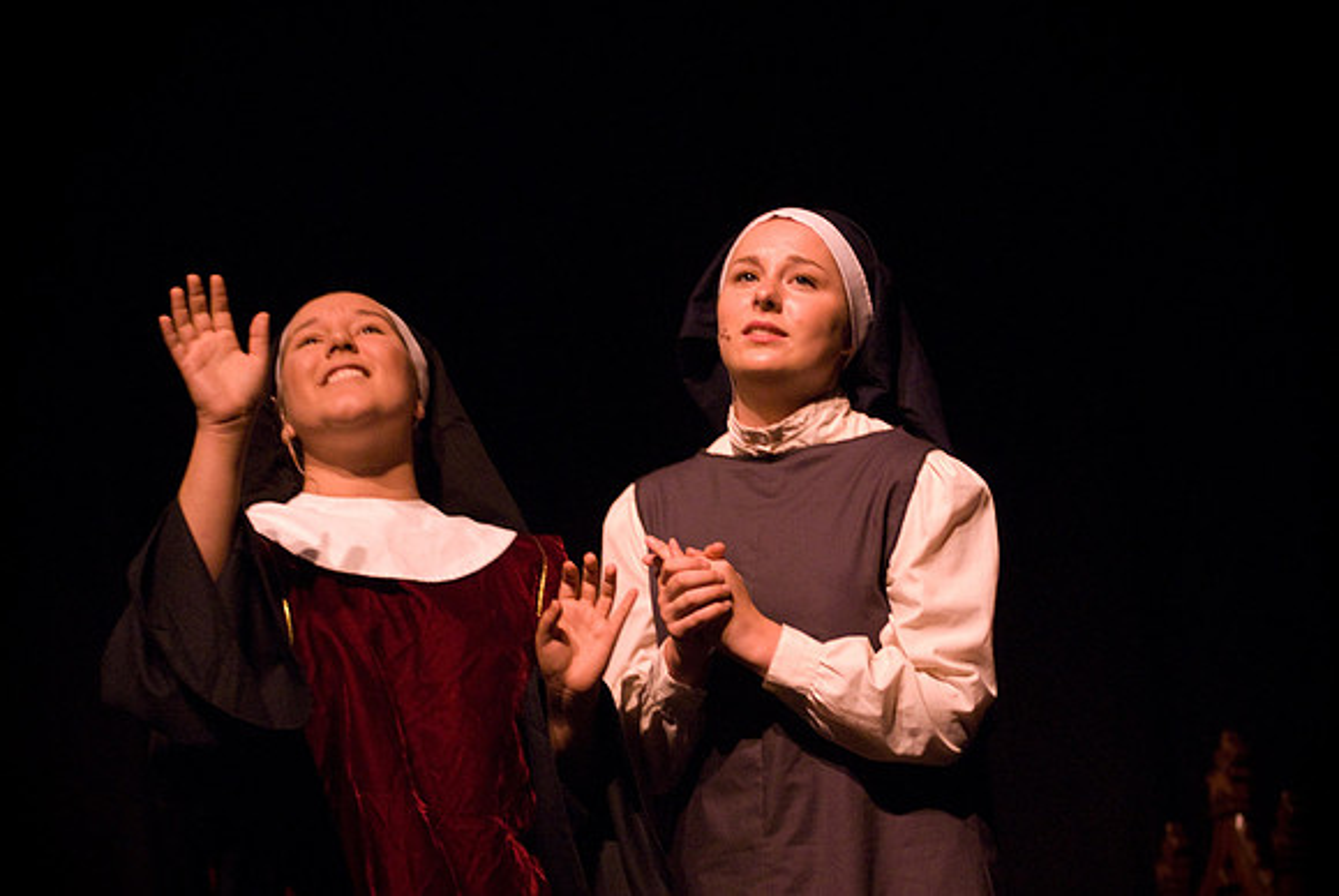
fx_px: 5305
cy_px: 448
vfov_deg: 9.7
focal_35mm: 142
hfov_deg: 14.4
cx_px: 670
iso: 1600
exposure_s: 1/100
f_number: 2.8
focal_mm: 95
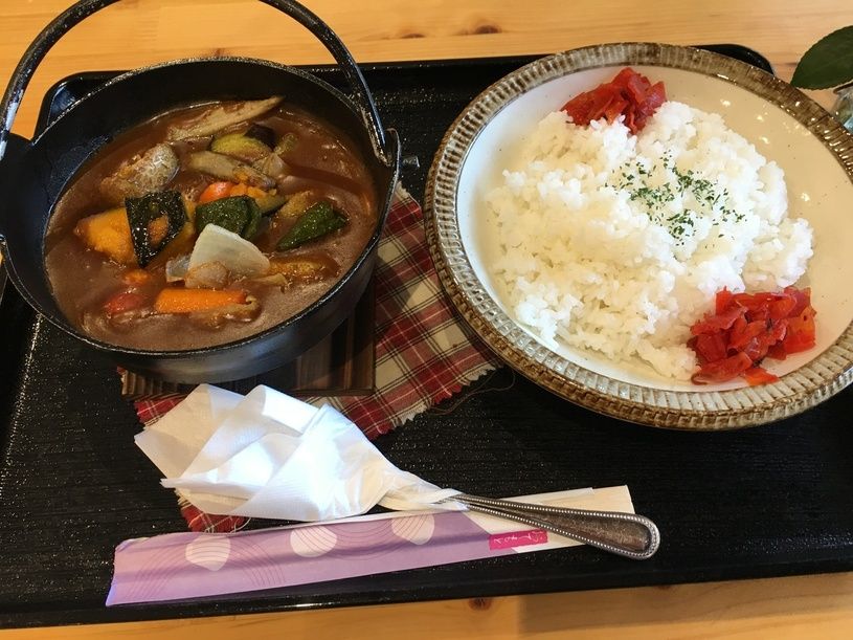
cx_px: 426
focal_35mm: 29
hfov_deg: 61.7
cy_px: 320
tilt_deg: -59.6
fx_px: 715
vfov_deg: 48.2
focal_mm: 4.15
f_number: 2.2
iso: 40
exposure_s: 1/30
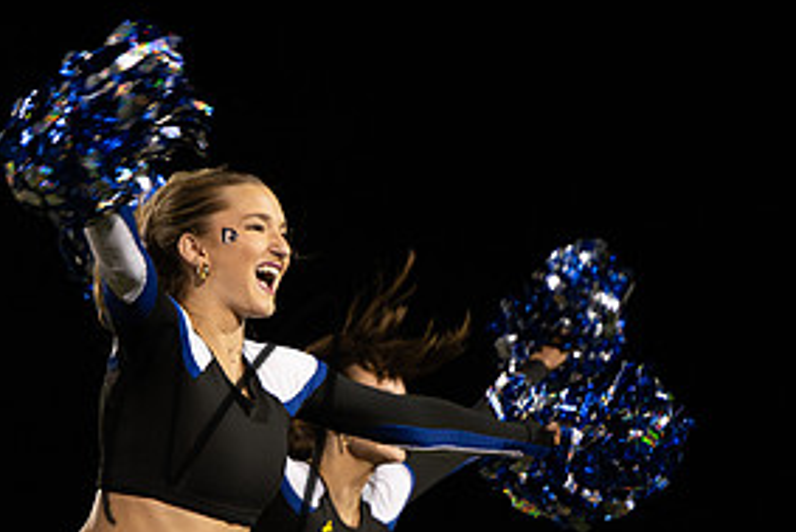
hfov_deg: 5.8
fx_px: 7831
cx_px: 271
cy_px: 433
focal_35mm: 354
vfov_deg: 3.9
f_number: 2.8
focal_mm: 115
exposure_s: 1/640
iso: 2500
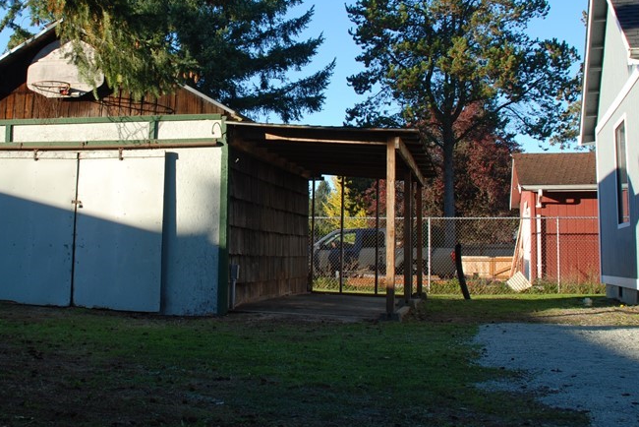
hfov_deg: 39.2
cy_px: 124
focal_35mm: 50
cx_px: 226
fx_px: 888
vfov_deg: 26.8
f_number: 5.6
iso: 110
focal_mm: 20
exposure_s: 1/125
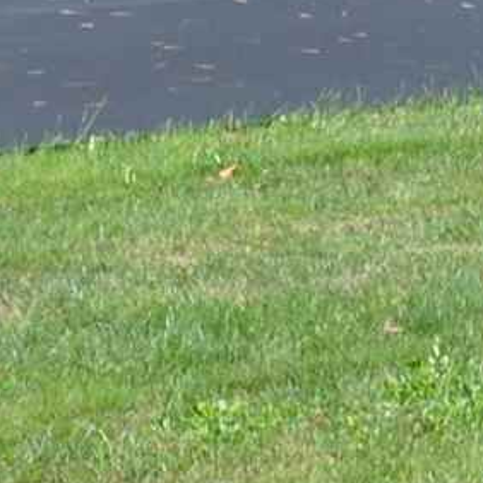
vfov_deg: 5.6
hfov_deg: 5.7
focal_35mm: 305
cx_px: 452
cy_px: -516
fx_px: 4815
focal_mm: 22
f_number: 7.1
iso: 100
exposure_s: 1/200
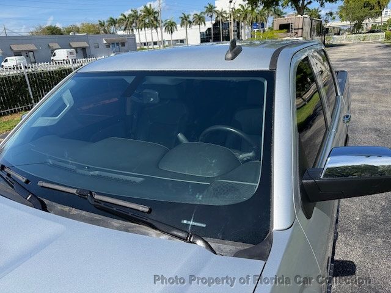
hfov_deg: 71.6
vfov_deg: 56.8
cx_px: 196
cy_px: 146
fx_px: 271
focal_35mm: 24
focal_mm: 6.76
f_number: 1.78
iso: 100
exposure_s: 1/4405
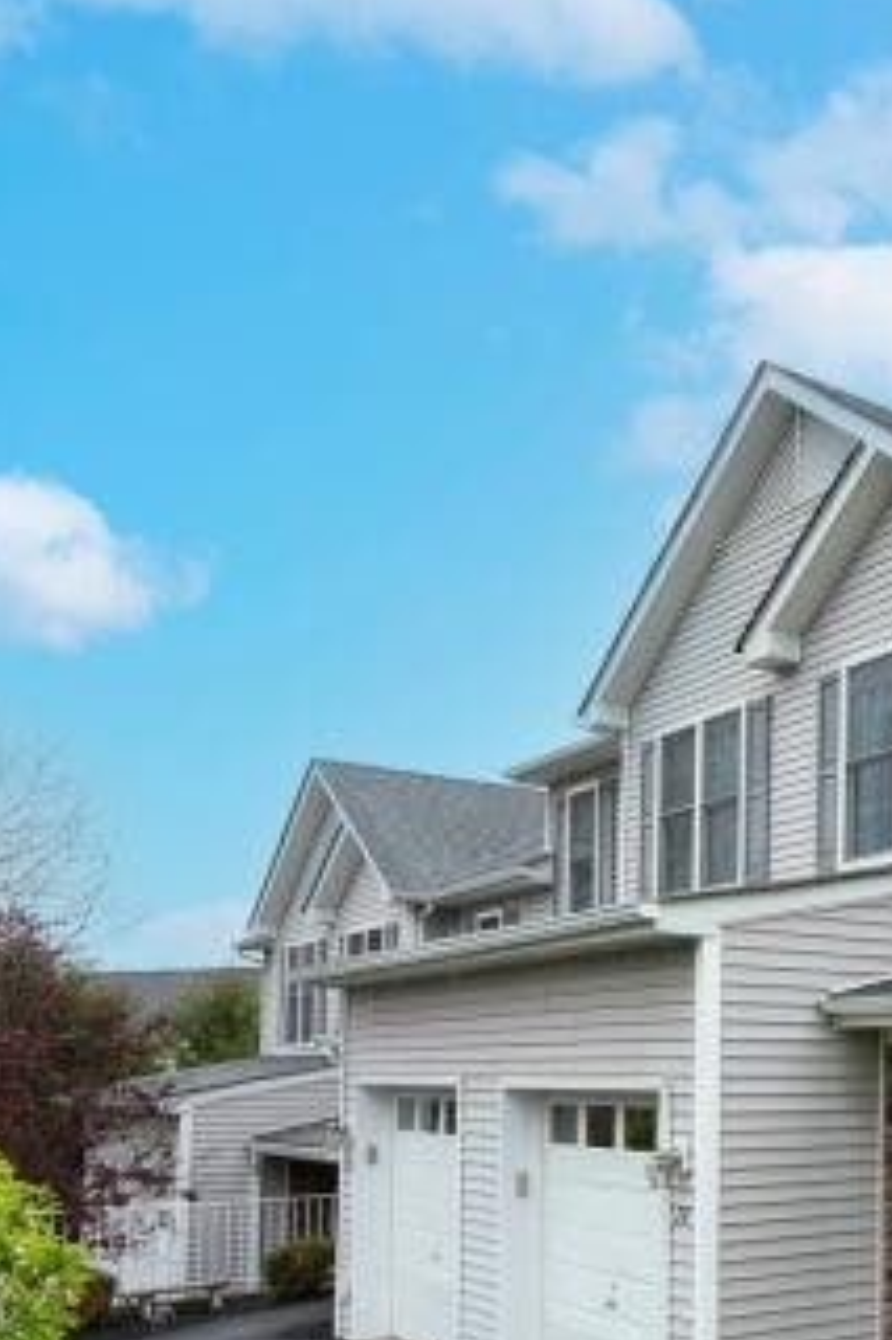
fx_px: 1339
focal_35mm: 36
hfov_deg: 27.5
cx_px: 1281
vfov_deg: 52.1
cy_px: 896
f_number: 9
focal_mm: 16
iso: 400
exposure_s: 1/250
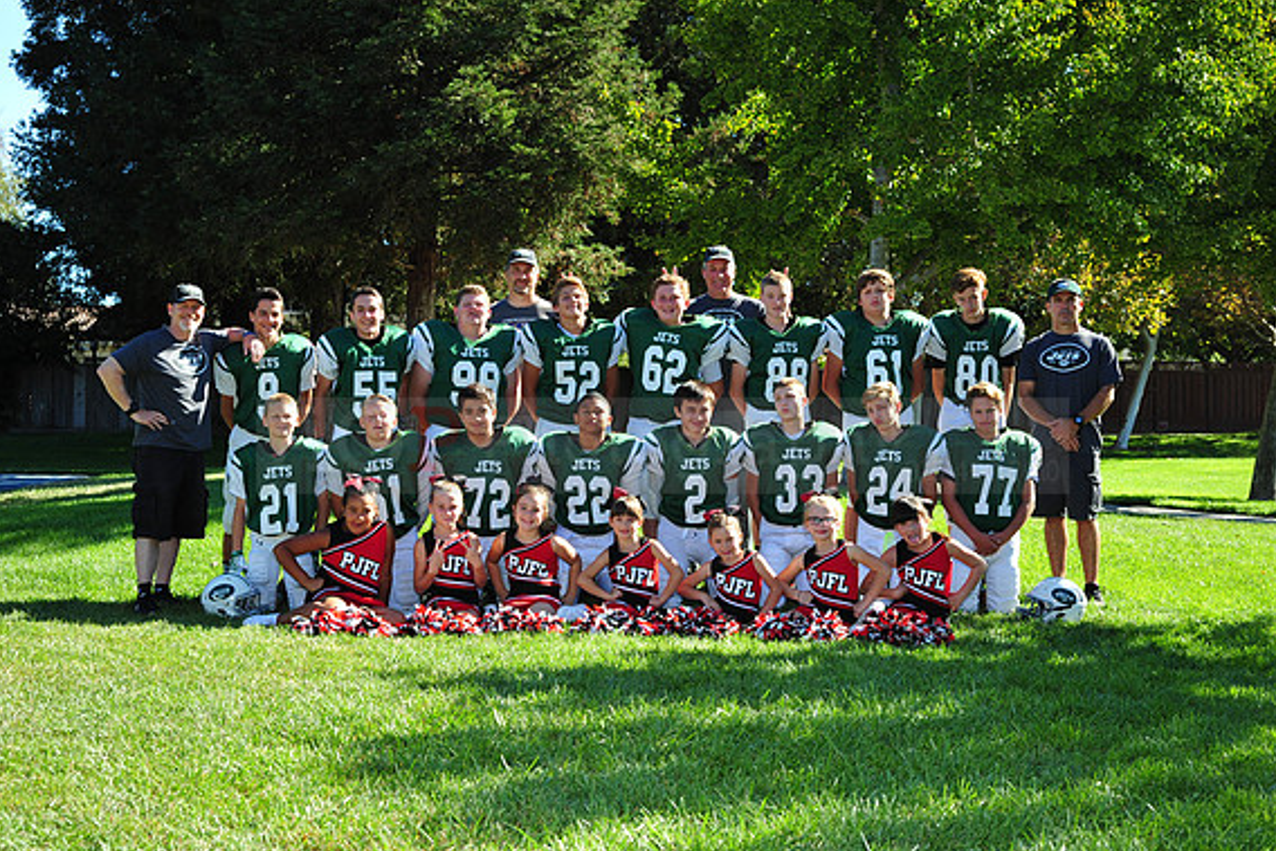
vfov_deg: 26.5
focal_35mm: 51
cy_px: 427
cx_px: 634
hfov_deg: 38.9
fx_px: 1808
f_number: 7.1
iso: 400
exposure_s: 1/400
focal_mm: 50
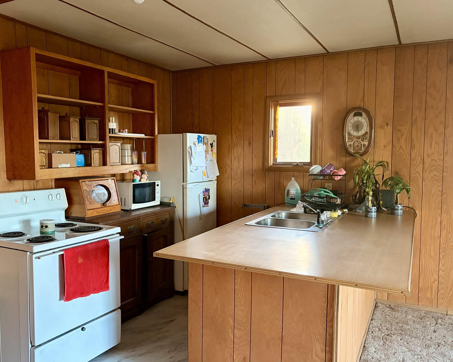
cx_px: 197
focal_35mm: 30
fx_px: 402
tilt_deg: -4.6
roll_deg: +1.0
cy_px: 187
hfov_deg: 58.6
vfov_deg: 48.5
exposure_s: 1/40
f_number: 1.6
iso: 640
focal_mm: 5.96
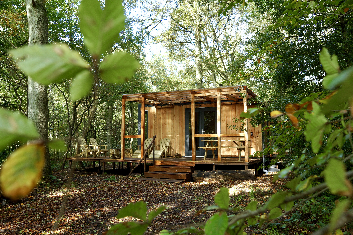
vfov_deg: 43.6
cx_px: 176
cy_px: 118
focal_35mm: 30
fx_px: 294
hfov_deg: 61.9
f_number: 4.5
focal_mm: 20
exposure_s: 1/125
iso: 200
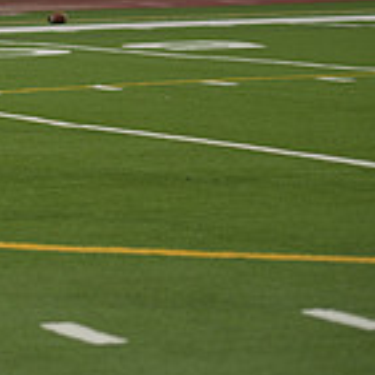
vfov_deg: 5.1
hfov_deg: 5.0
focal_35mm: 343
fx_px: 4204
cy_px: -7
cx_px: -277
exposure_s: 1/200
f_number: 2.8
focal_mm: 98
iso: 180
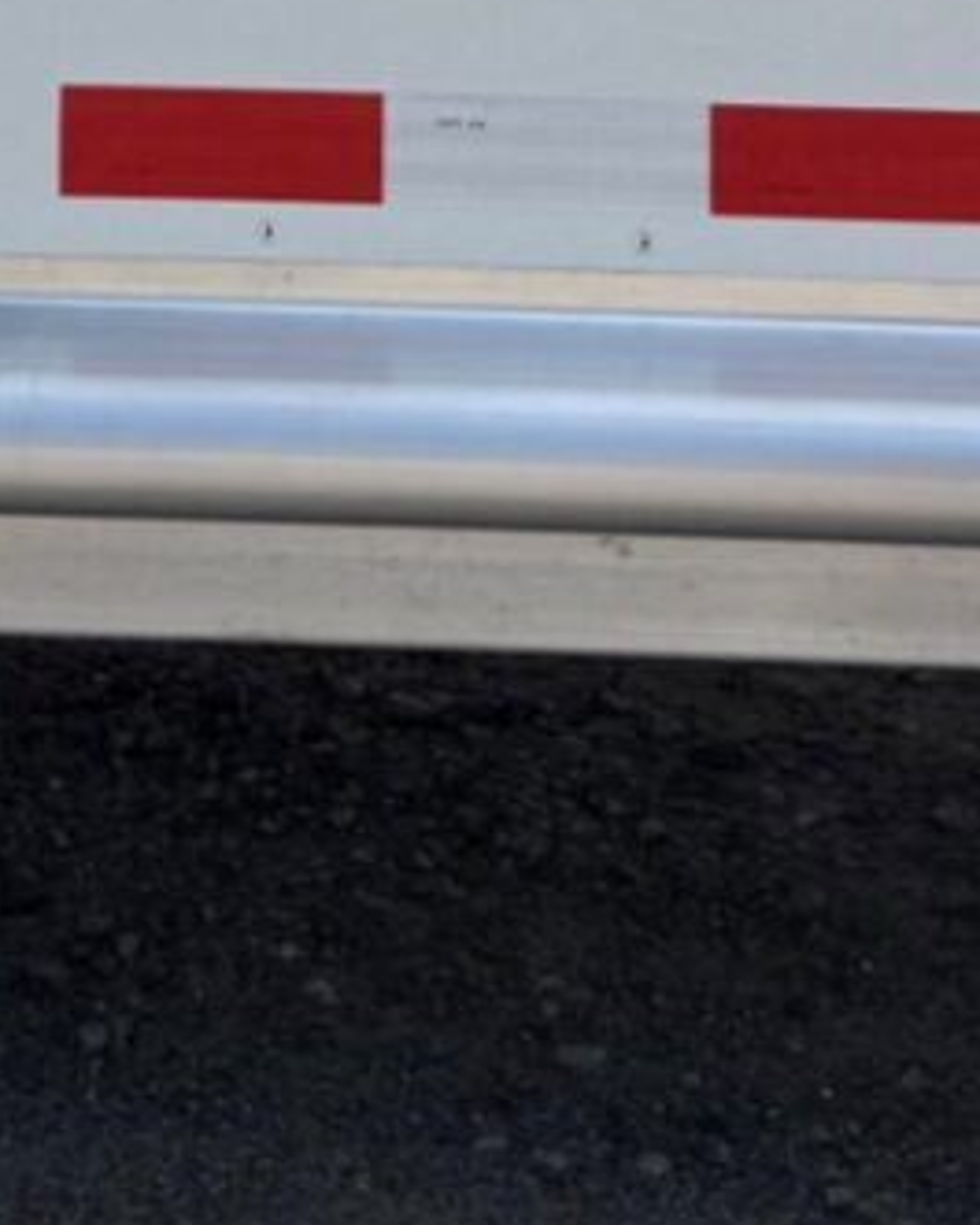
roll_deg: -2.1
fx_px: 6559
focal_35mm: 181
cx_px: 340
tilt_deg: +0.9
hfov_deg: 8.5
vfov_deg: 9.4
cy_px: -1773
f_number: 1.78
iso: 80
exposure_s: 1/5814
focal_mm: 6.76
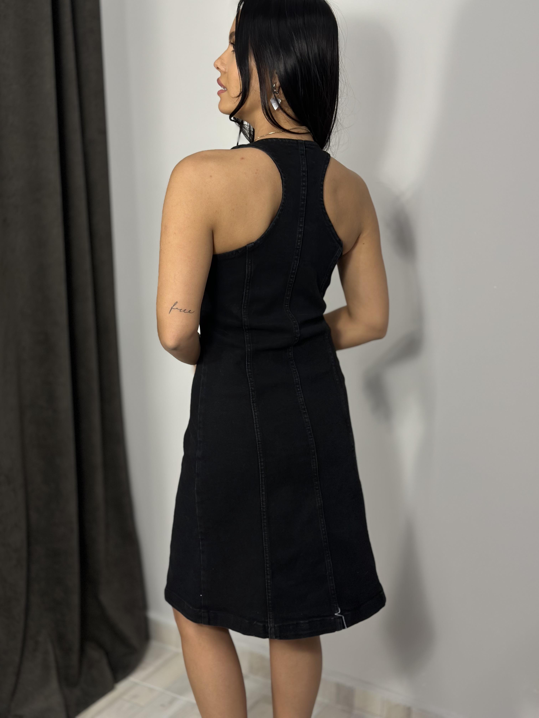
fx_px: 997
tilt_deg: -14.1
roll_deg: -0.7
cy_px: 359
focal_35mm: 48
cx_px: 270
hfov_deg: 30.3
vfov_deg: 39.7
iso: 100
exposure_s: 1/100
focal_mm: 6.86
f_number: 1.78
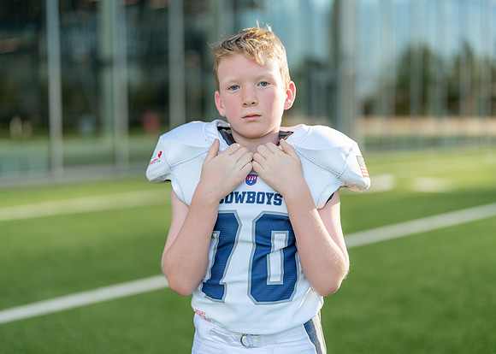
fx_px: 749
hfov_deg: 36.7
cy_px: 177
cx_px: 248
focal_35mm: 53
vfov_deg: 26.6
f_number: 1.2
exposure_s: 1/2500
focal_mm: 50
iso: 100
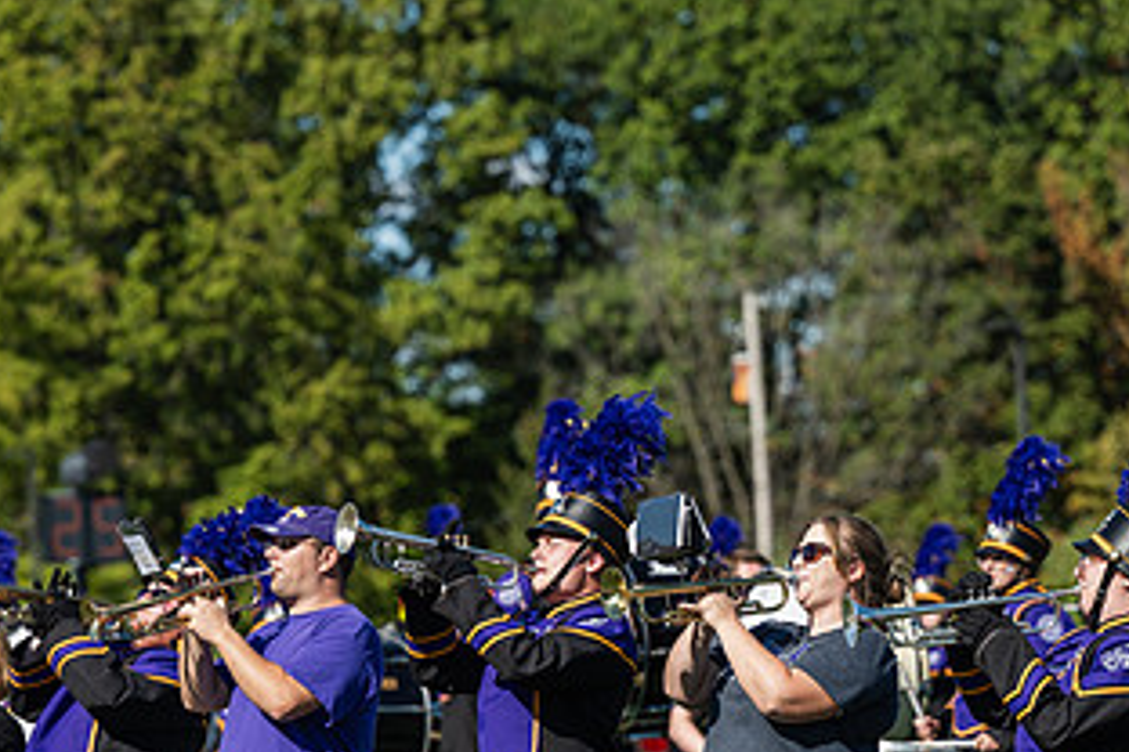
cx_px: 478
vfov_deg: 6.4
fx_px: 6711
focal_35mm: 214
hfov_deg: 9.6
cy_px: 667
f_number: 3.2
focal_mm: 115
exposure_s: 1/1250
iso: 80
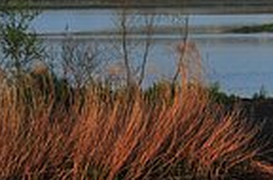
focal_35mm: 294
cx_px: 474
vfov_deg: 4.6
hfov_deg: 6.9
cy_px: 32
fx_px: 2221
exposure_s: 1/320
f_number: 8
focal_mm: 55
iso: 200
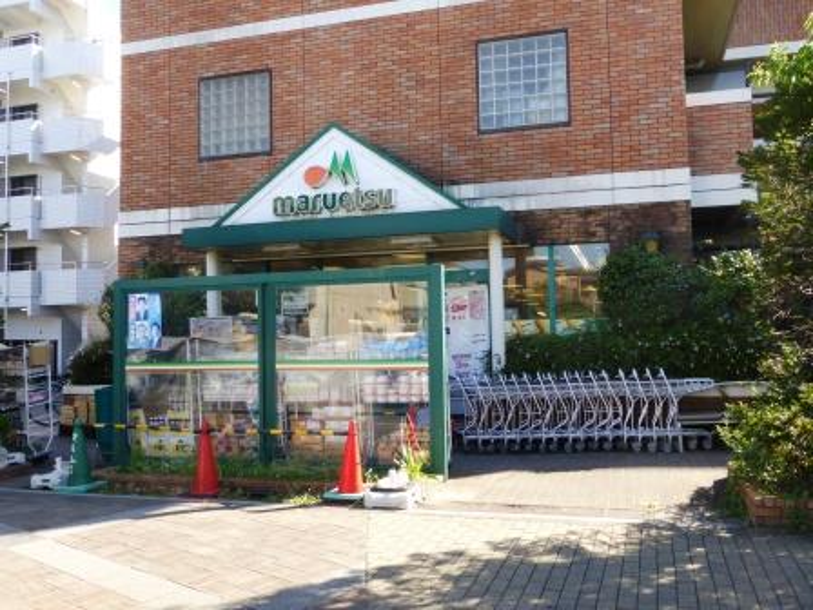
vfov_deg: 45.4
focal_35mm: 31
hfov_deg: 58.4
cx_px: 406
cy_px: 305
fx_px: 728
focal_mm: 5.4
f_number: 3.6
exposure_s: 1/200
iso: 100
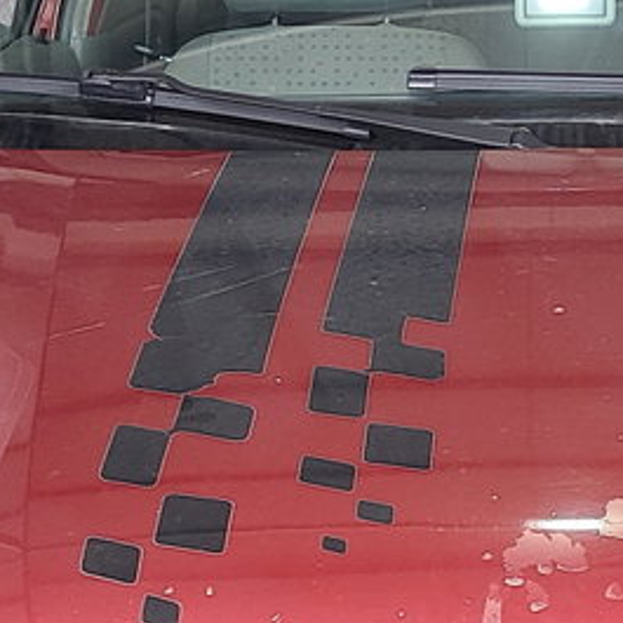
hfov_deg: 13.5
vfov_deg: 13.6
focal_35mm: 128
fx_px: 2606
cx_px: 538
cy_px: 463
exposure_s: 1/117
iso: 50
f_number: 1.8
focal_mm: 5.23
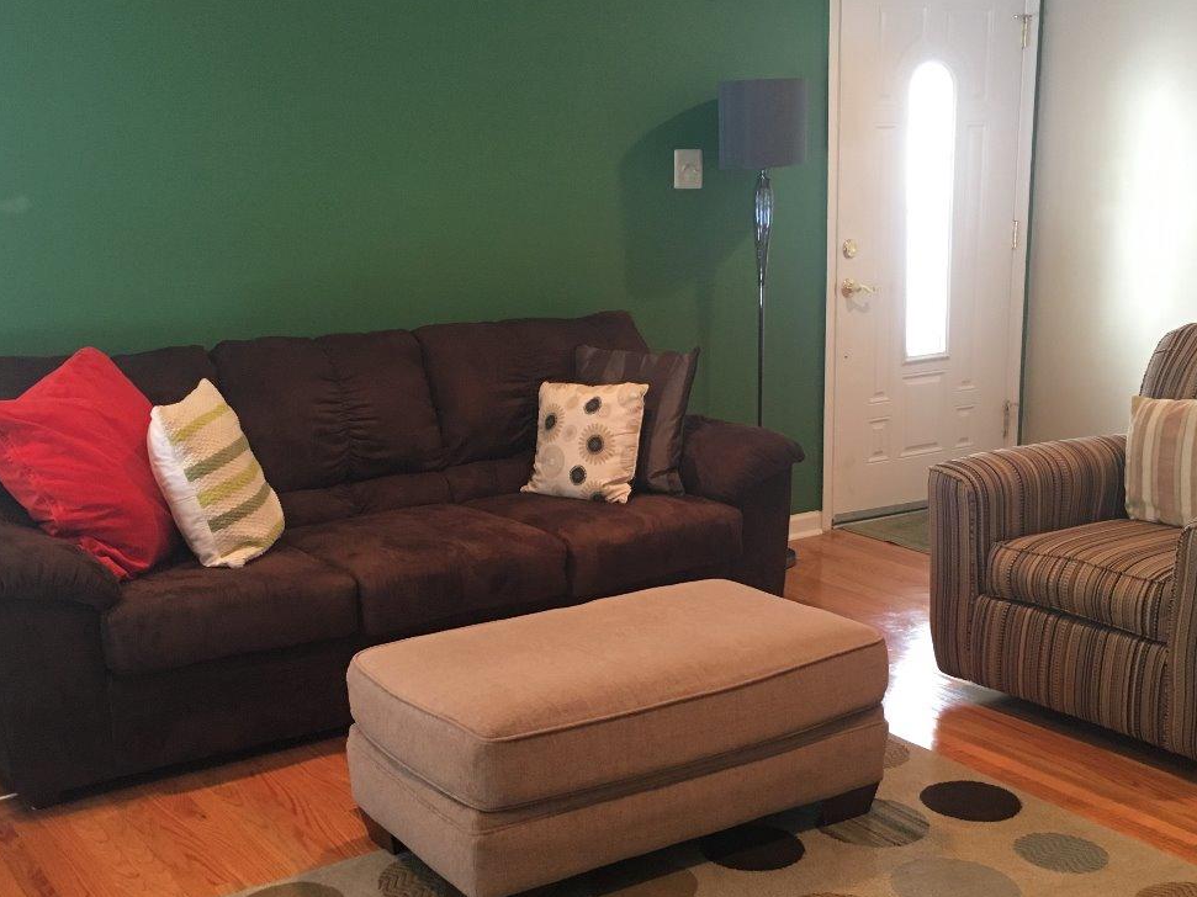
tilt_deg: -14.6
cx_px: 607
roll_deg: +1.6
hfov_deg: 43.9
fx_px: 1487
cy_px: 540
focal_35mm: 43
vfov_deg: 33.5
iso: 125
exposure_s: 1/30
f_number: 2.2
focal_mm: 4.15
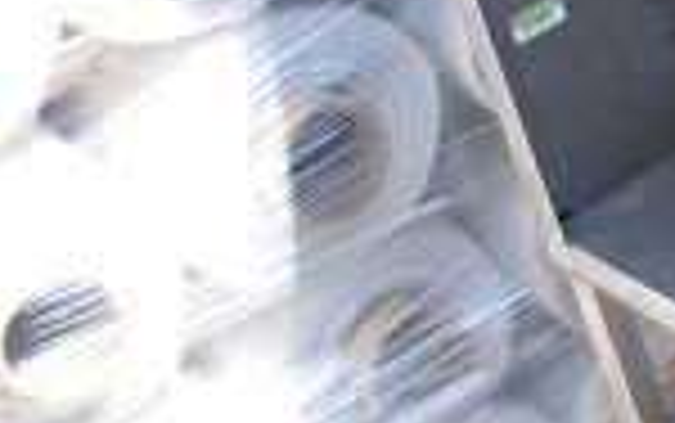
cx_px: 1296
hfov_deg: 14.4
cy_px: 124
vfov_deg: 10.6
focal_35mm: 124
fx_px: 2283
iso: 200
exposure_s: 1/125
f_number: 5.6
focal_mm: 20
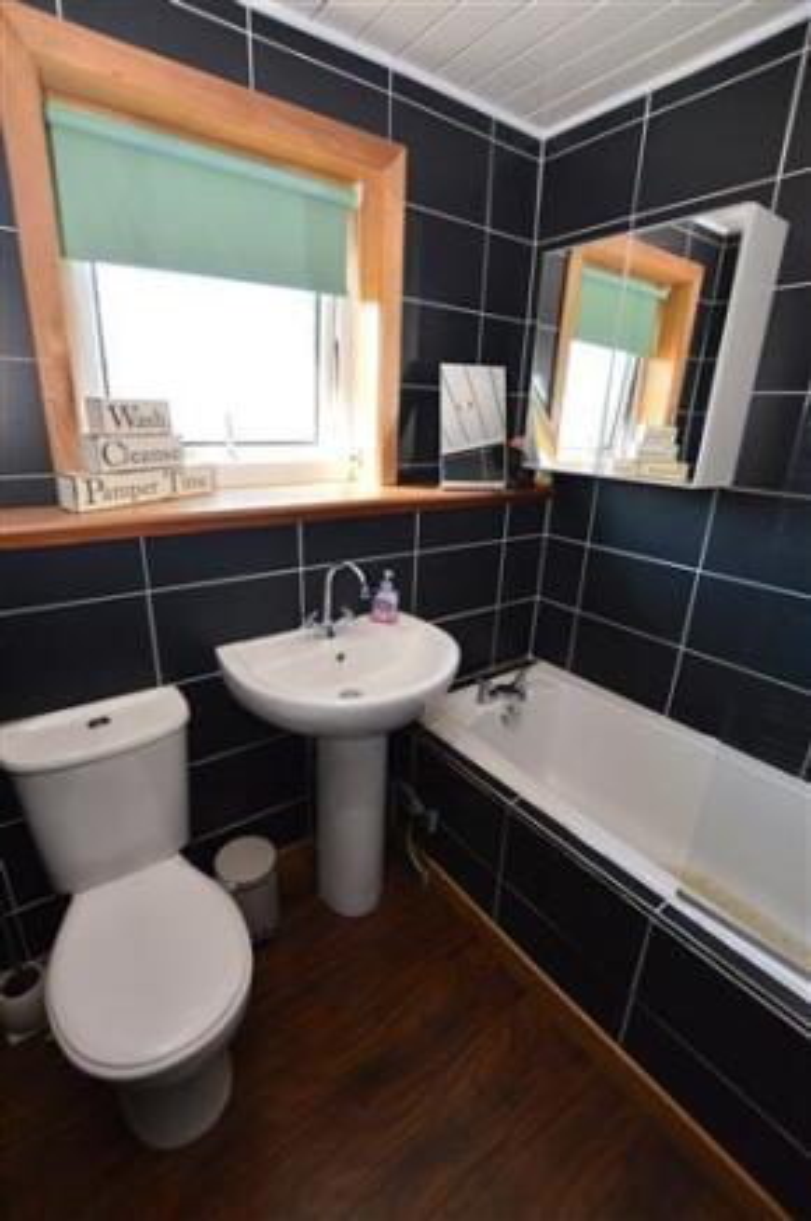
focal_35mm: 15
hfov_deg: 77.1
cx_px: 406
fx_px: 508
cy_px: 610
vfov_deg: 100.5
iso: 400
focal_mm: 10
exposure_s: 1/80
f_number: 4.5
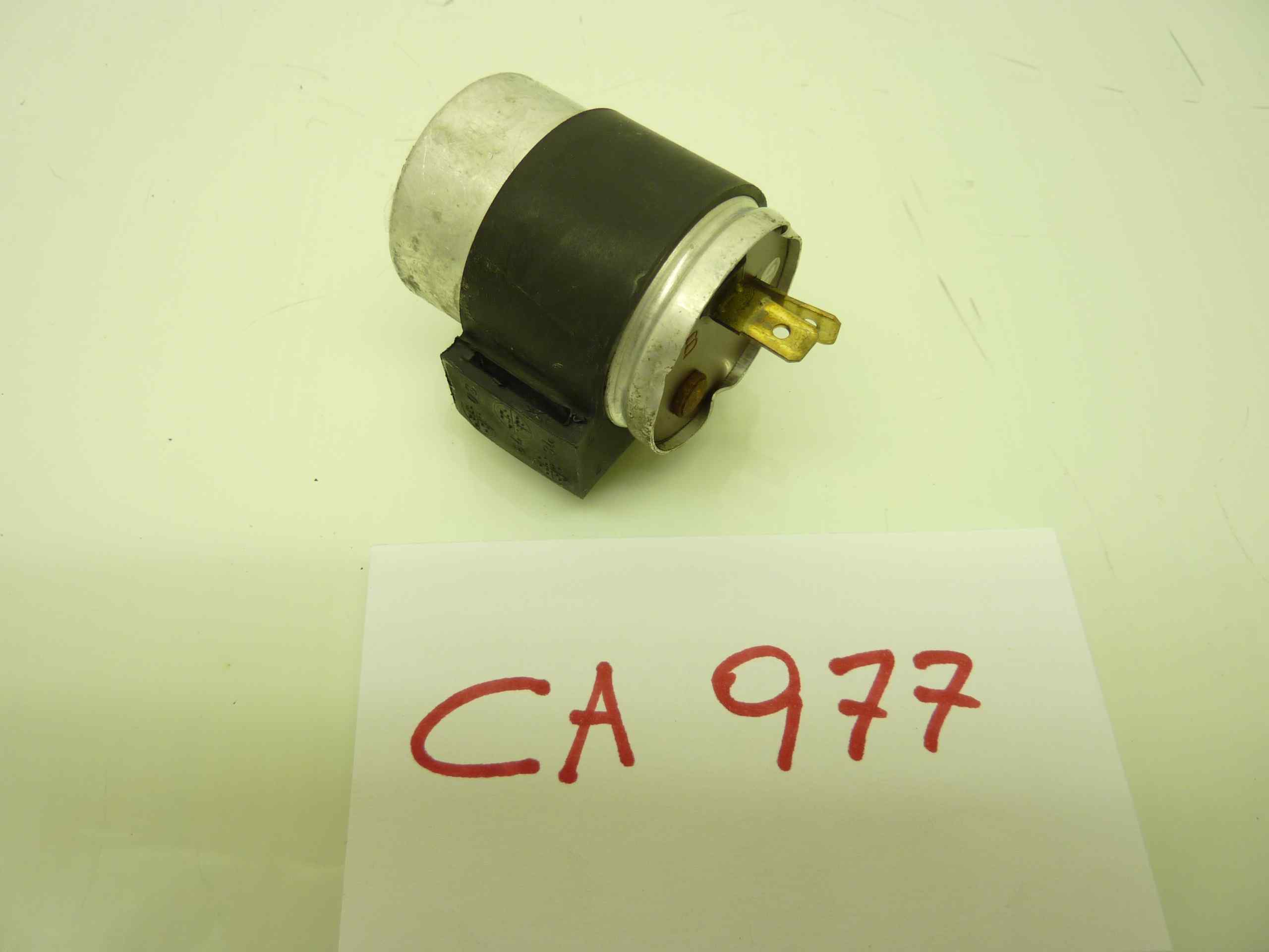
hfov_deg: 69.4
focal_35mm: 25
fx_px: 916
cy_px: 476
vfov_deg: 54.9
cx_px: 634
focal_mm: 4.1
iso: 80
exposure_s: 1/25
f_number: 3.3
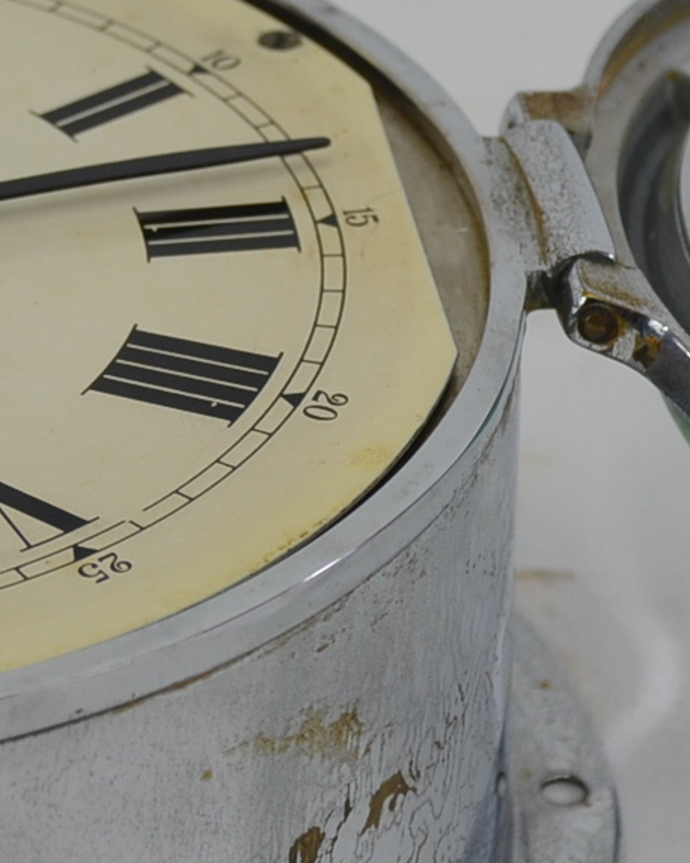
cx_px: 3
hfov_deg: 5.3
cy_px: 377
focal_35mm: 290
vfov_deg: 6.7
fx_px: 7407
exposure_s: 1/125
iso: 280
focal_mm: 48
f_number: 5.6
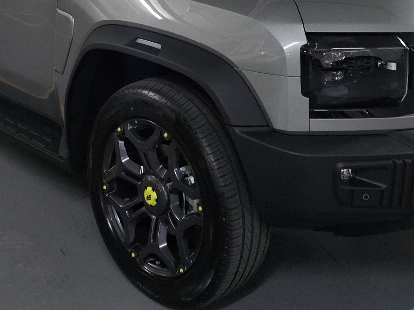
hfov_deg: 32.2
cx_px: 201
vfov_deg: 23.3
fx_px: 718
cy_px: -11
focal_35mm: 60
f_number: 1.7
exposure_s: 1/60
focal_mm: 6.3
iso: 1600
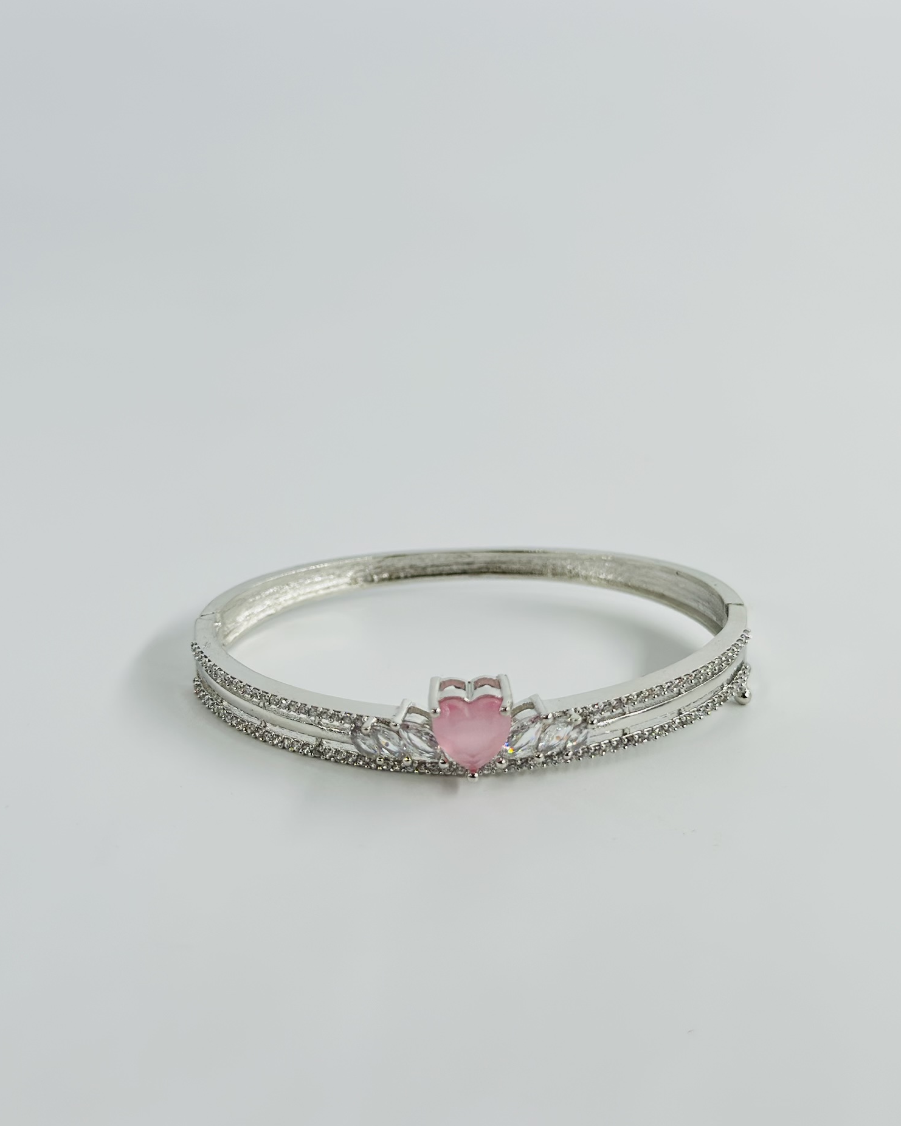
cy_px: 572
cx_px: 452
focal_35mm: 51
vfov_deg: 36.7
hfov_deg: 29.7
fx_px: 1700
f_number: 1.78
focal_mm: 6.86
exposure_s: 1/1414
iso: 80
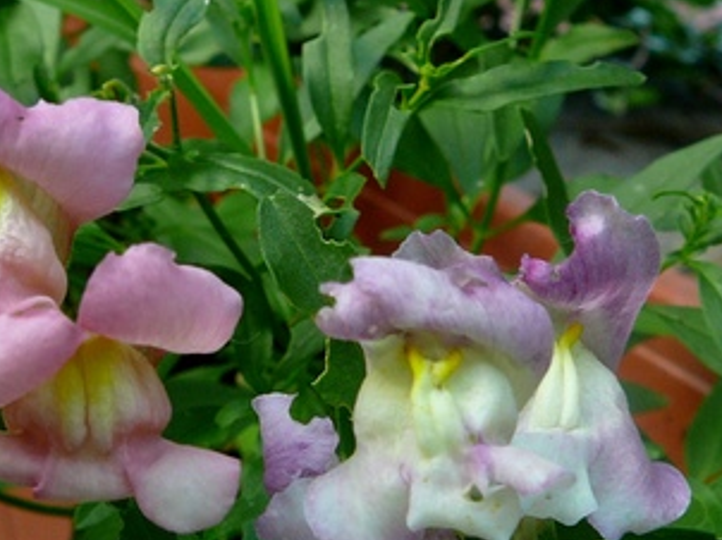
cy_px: 380
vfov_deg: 28.2
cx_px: 234
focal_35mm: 51
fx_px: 1063
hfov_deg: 37.1
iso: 80
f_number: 2.8
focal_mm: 5.2
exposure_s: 1/60
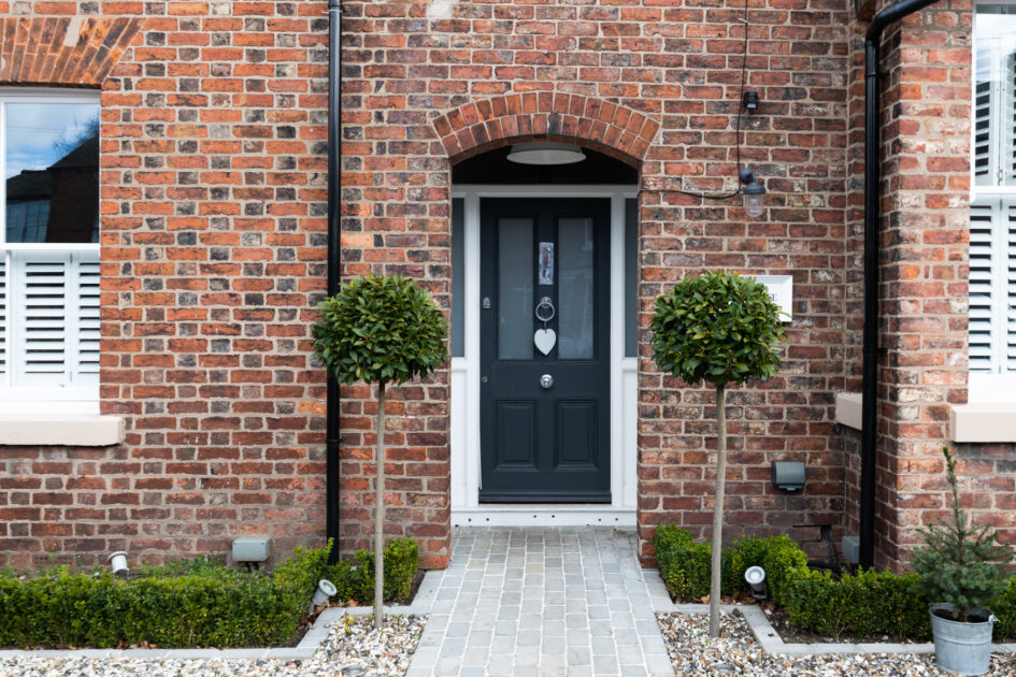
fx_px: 931
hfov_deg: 57.2
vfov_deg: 40.0
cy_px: 330
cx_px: 542
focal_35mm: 33
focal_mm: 30
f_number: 8
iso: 125
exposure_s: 1/160
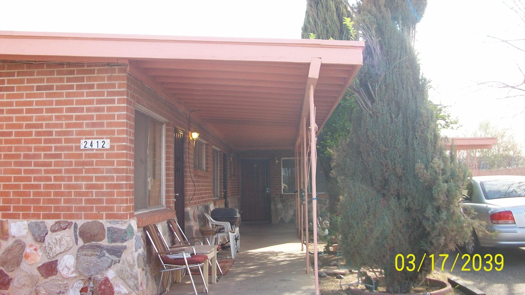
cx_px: 262
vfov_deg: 31.1
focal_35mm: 38
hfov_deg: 52.8
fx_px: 529
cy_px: 111
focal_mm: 5.7
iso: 80
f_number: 2.8
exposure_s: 1/216
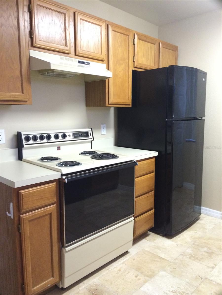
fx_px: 257
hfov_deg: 46.8
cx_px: 111
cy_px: 148
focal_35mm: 30
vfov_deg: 60.0
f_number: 2.2
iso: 250
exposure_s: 1/30
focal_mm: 4.12
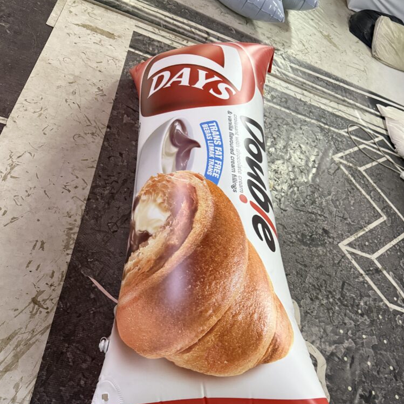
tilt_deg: -50.9
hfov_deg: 55.6
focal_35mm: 29
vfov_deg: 55.3
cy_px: 238
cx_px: 198
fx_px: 383
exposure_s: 1/50
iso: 800
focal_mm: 6.76
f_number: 1.78
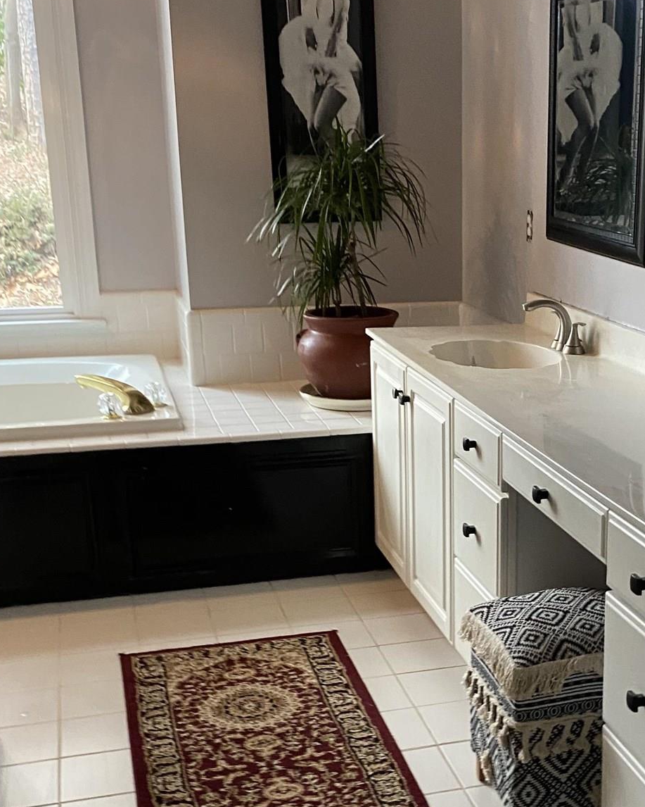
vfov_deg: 36.3
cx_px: 475
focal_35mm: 51
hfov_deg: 29.3
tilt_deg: -24.2
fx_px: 1217
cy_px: 542
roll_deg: -1.4
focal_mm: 4.25
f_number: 1.8
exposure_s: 1/60
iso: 320
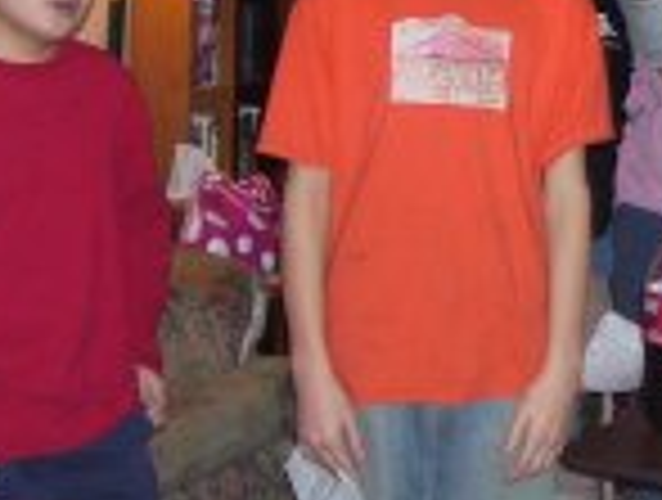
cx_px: 806
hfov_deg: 17.9
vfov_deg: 14.0
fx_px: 1994
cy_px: -18
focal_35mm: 104
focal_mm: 5.6
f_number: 2.7
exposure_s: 1/60
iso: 125
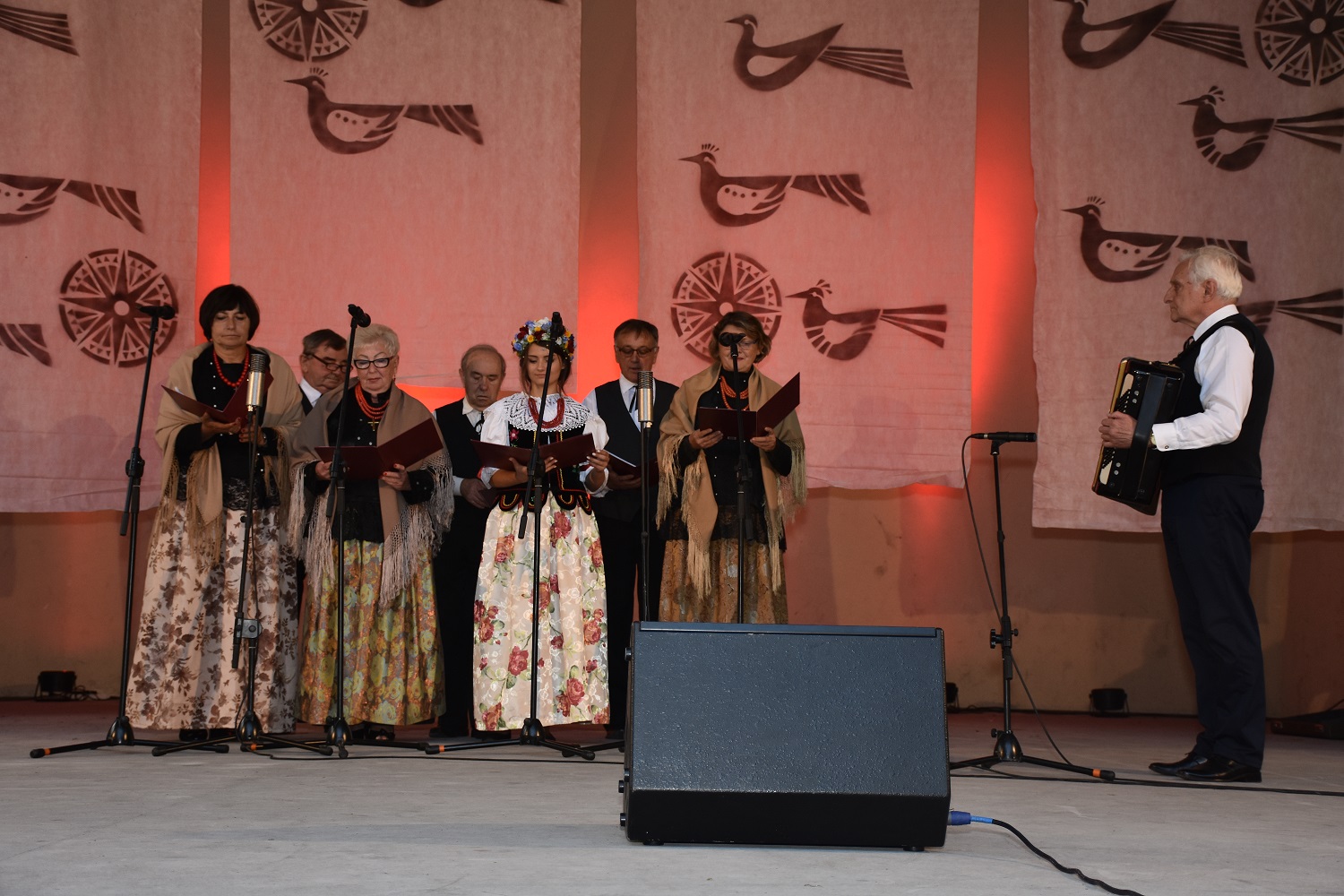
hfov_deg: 35.1
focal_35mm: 57
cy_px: 448
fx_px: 2128
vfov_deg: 23.8
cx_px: 672
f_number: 4.2
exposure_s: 1/60
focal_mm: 38
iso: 450
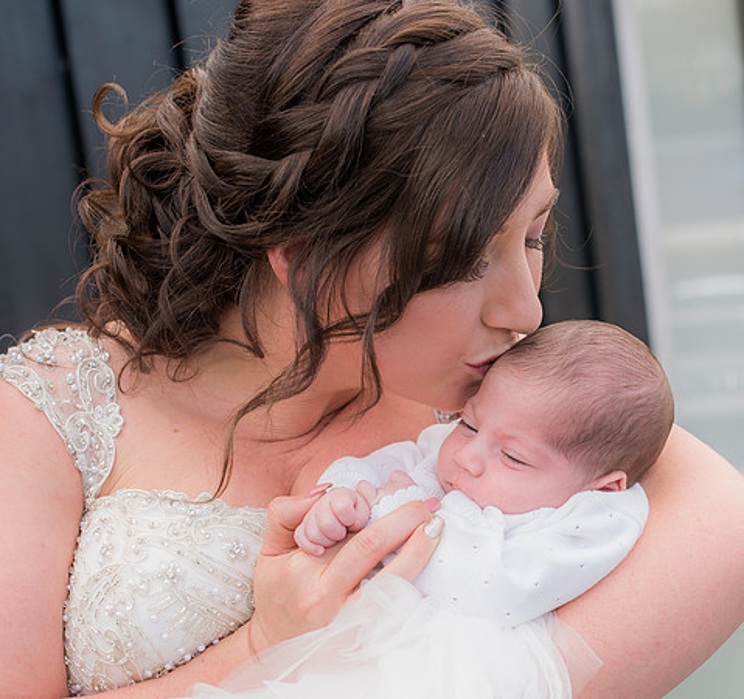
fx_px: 1676
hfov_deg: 24.9
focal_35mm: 71
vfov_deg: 23.5
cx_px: 485
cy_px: 457
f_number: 3.2
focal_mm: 35
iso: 100
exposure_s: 1/250
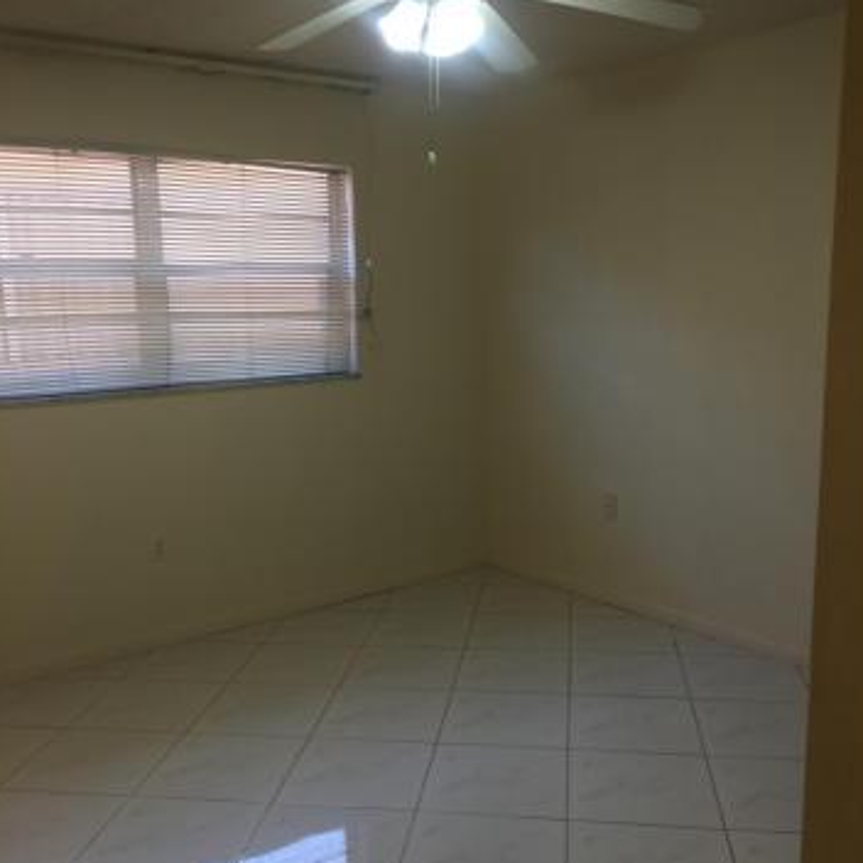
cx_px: 432
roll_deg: +0.6
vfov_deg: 47.2
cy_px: 449
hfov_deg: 47.2
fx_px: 987
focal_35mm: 35
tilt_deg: -9.2
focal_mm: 4.15
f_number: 2.2
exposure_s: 1/60
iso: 32
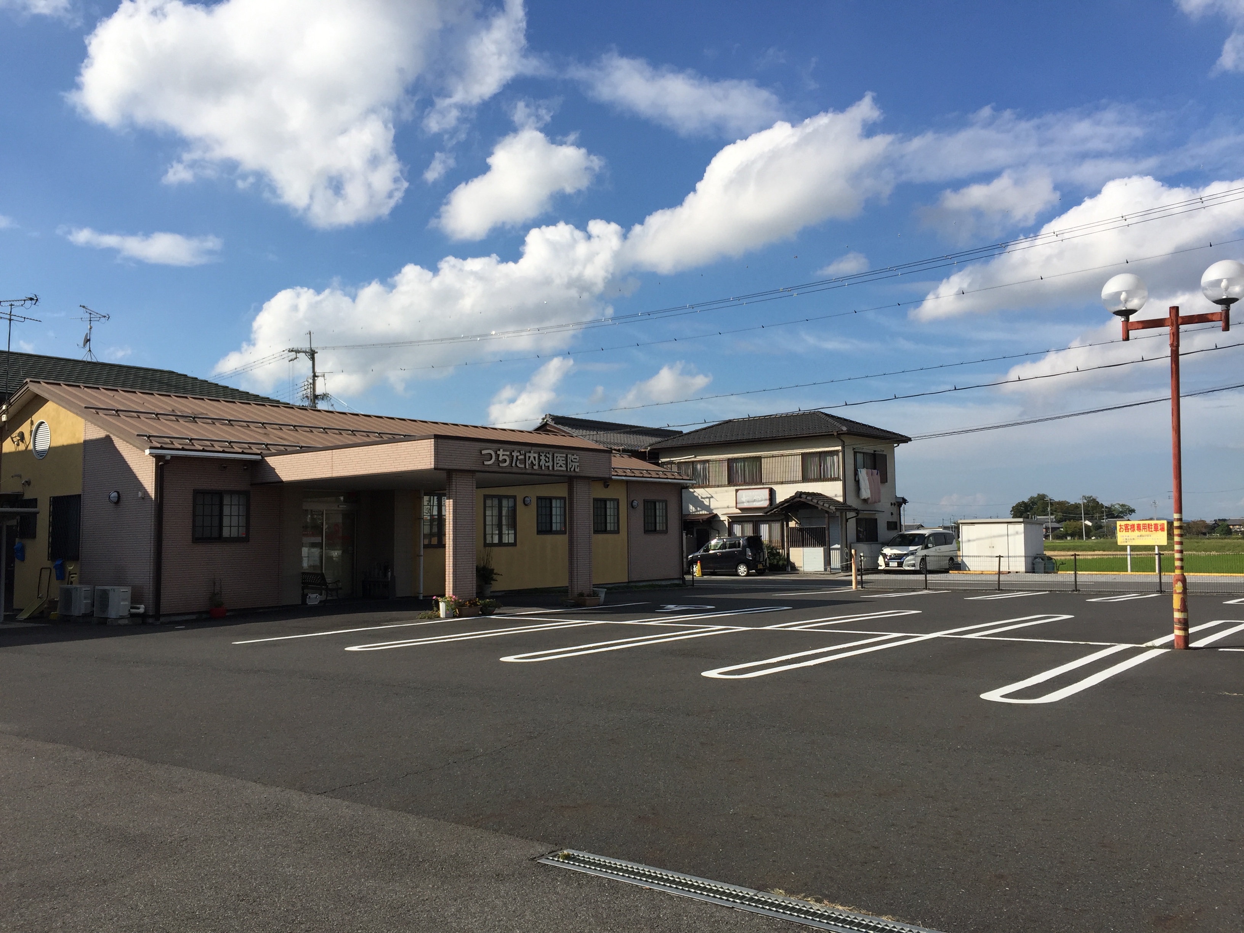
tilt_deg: +3.7
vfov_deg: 48.2
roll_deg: -1.6
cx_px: 622
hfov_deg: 61.7
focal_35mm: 29
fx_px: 1042
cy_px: 466
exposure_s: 1/2639
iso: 32
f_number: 2.2
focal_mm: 4.15
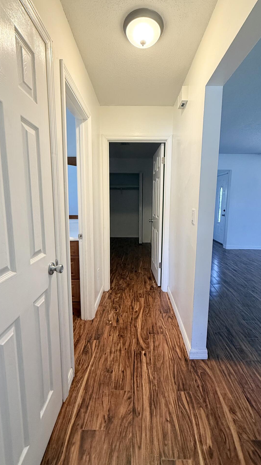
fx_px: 197
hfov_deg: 67.1
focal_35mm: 16
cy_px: 228
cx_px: 133
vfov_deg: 99.4
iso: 320
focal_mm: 2.22
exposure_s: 1/120
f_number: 2.2
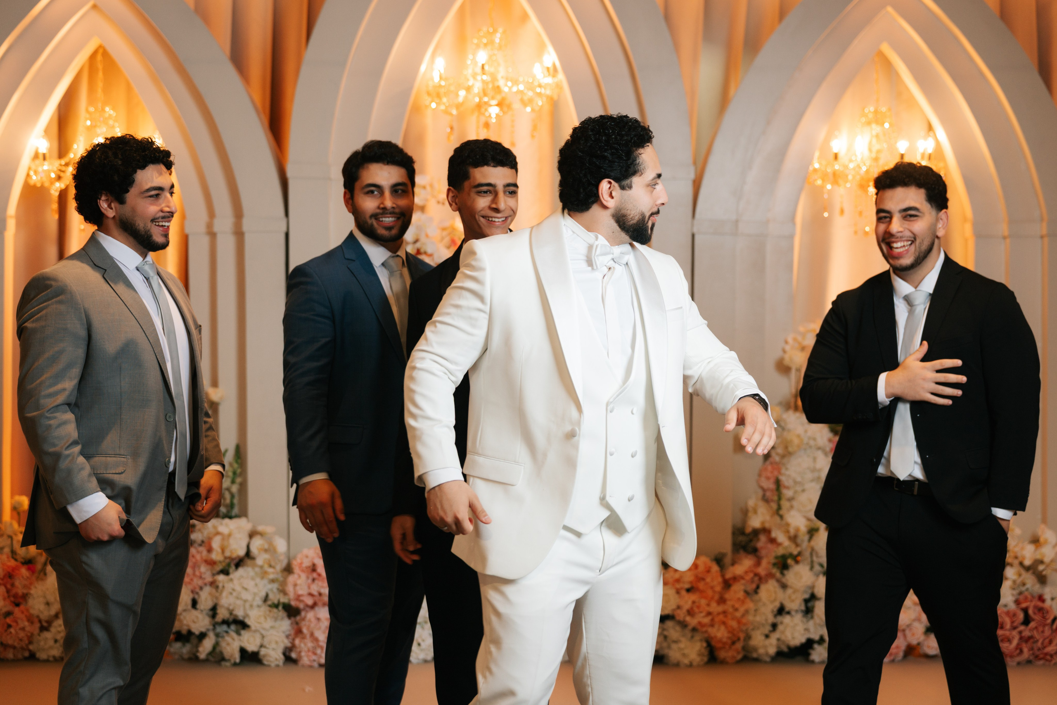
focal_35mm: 65
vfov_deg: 20.8
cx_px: 528
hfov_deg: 30.8
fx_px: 1919
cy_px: 352
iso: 400
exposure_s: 1/200
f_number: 2.8
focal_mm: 65
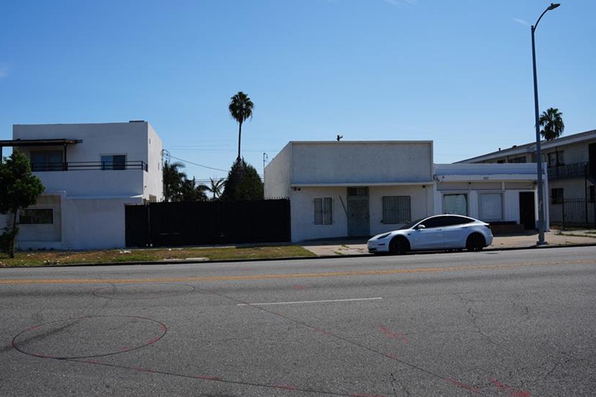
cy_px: 211
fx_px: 497
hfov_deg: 61.4
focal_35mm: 30
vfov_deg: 43.6
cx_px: 241
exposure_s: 1/1000
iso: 100
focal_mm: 24
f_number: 5
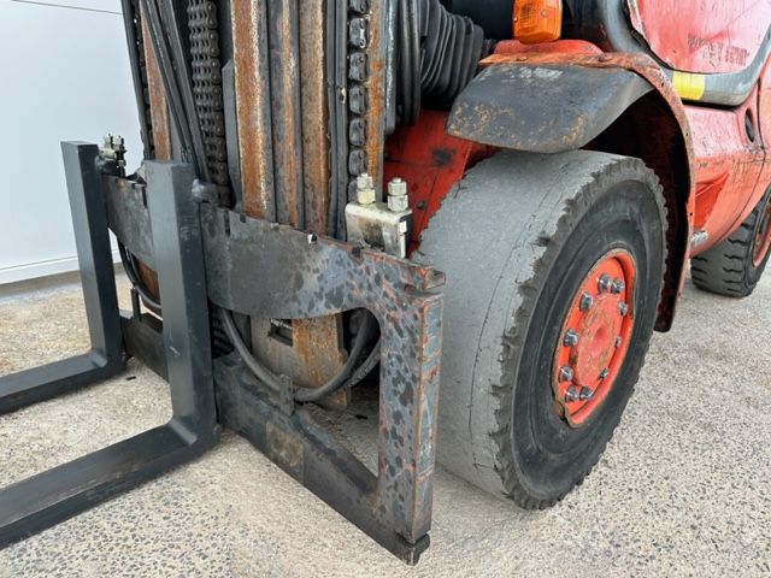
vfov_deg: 56.8
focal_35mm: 24
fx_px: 535
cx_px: 386
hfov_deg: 71.6
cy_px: 289
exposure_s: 1/458
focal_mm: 6.86
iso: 80
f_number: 1.78
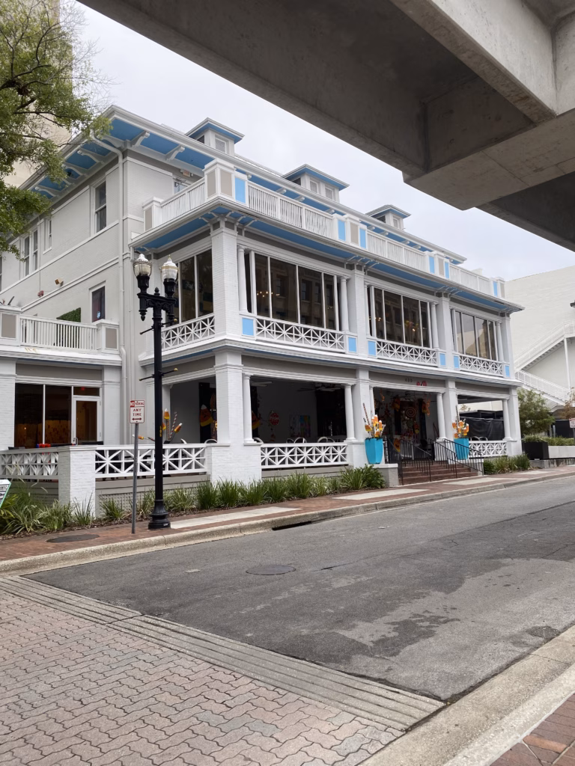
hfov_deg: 53.1
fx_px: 576
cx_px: 288
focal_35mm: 26
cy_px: 383
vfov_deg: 67.3
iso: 32
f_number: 1.8
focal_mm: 4.25
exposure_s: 1/405
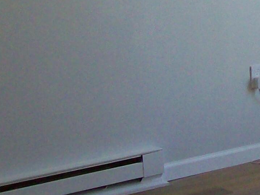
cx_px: 386
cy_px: -26
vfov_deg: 9.8
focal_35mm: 150
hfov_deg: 12.5
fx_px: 1127
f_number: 2.7
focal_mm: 6
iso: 160
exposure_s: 1/47.2
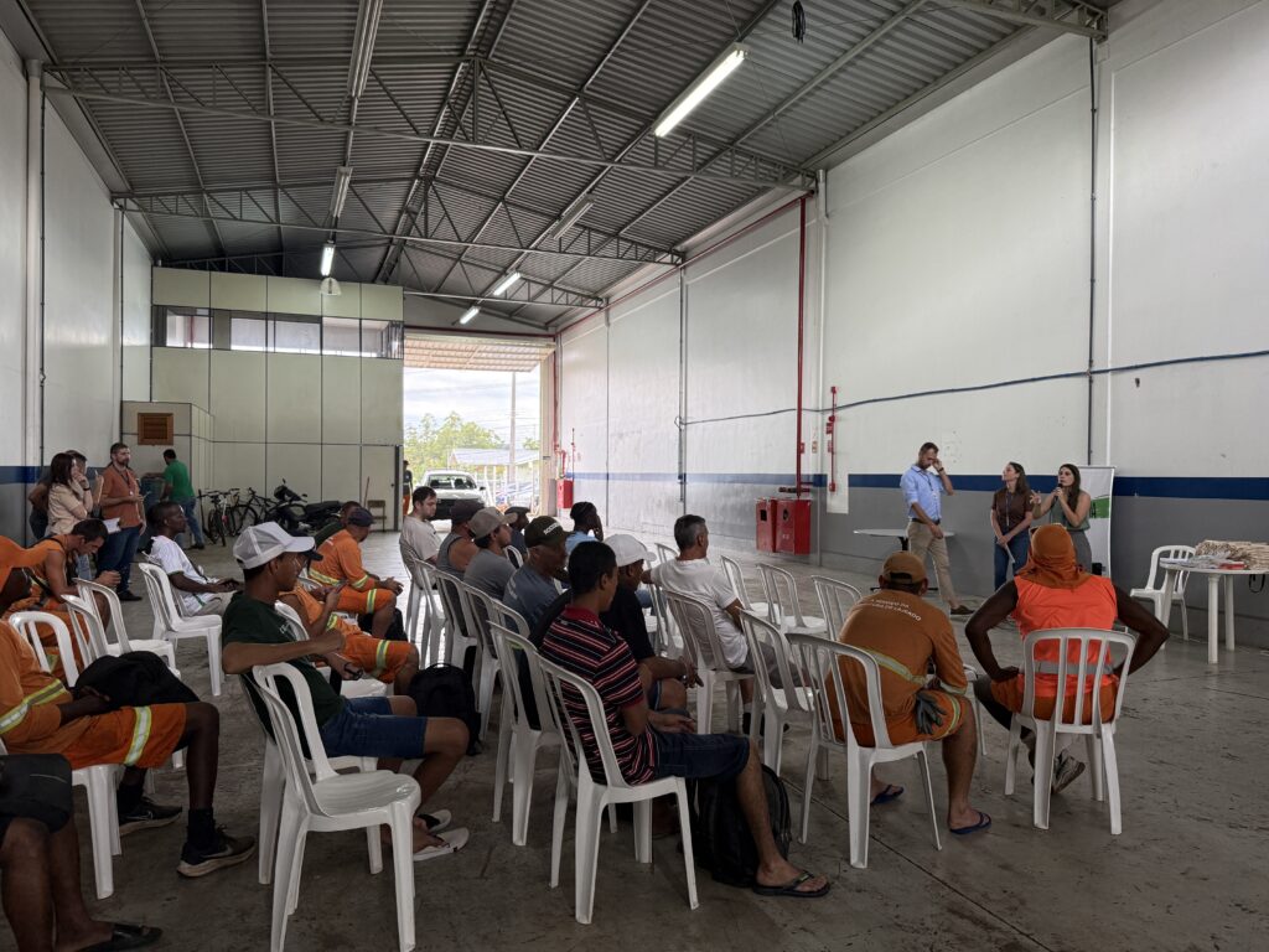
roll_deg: -0.8
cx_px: 634
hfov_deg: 71.6
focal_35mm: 24
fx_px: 880
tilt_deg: +0.3
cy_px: 476
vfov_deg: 56.8
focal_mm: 6.76
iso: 250
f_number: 1.78
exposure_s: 1/120
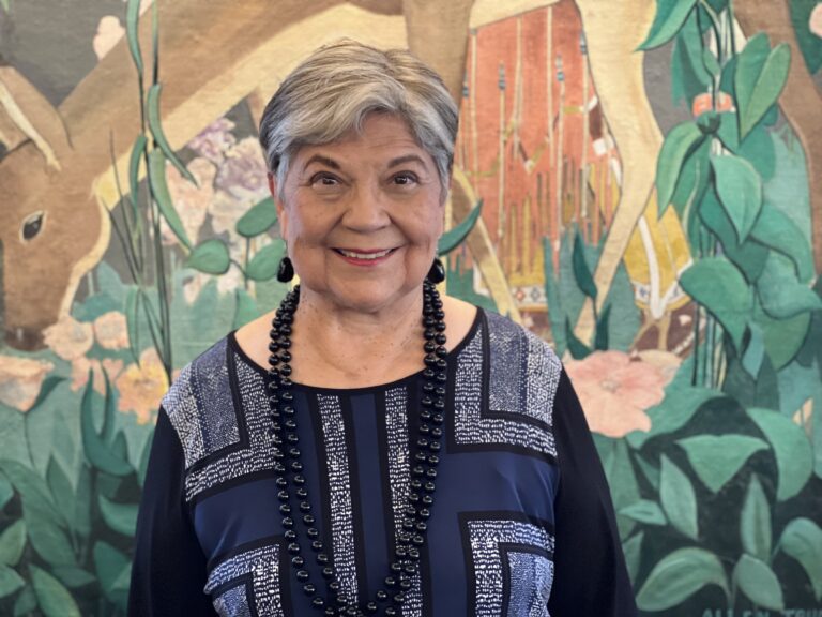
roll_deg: -0.2
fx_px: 1828
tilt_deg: -6.5
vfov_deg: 19.1
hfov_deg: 25.3
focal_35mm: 77
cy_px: 308
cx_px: 411
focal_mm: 9
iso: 400
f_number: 2.8
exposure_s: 1/24
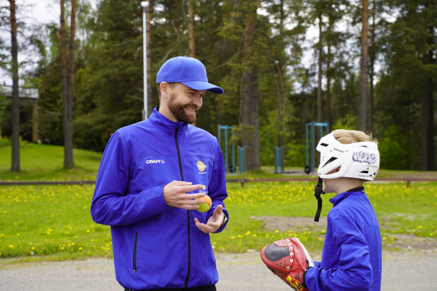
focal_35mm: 68
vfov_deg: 20.0
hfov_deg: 29.7
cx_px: 218
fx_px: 825
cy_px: 146
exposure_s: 1/125
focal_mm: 68
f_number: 6.3
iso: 100
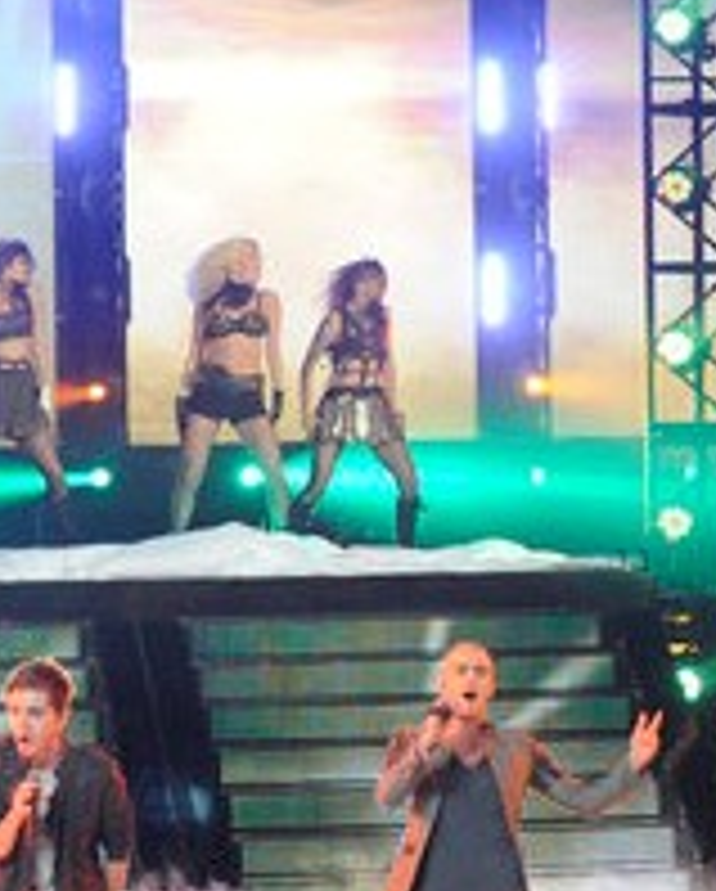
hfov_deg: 7.7
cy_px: 560
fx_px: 5312
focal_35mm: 201
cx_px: 626
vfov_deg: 9.6
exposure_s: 1/125
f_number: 3.5
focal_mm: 70
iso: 3200
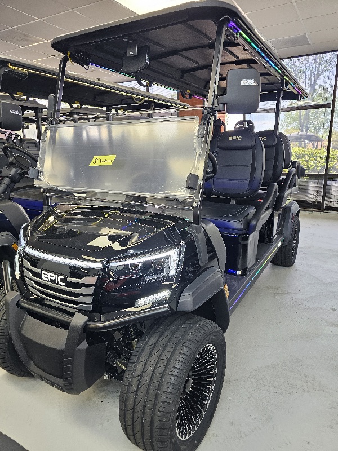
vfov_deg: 73.9
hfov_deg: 58.9
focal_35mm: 23
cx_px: 169
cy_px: 226
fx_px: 299
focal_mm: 6.3
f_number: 1.7
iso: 200
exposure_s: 1/120
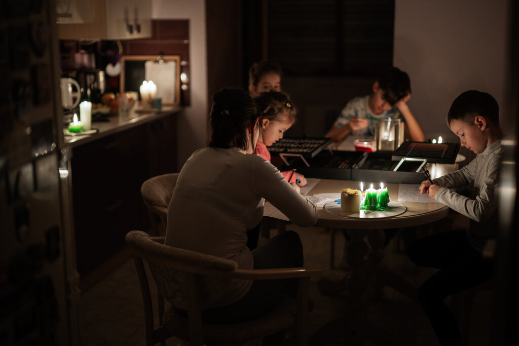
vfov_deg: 27.0
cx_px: 260
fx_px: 721
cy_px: 173
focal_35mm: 50
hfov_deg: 39.6
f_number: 1.2
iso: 500
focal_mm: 50
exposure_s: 1/40
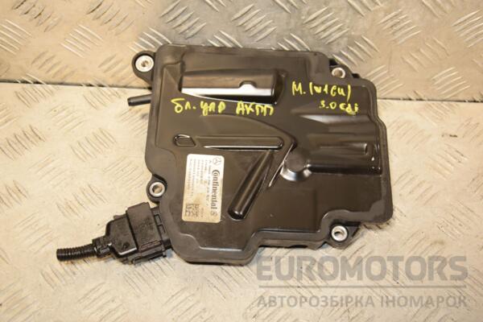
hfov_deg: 41.1
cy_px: 161
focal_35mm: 48
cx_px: 242
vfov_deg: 28.1
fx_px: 644
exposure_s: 1/200
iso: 800
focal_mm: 32
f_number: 5.6
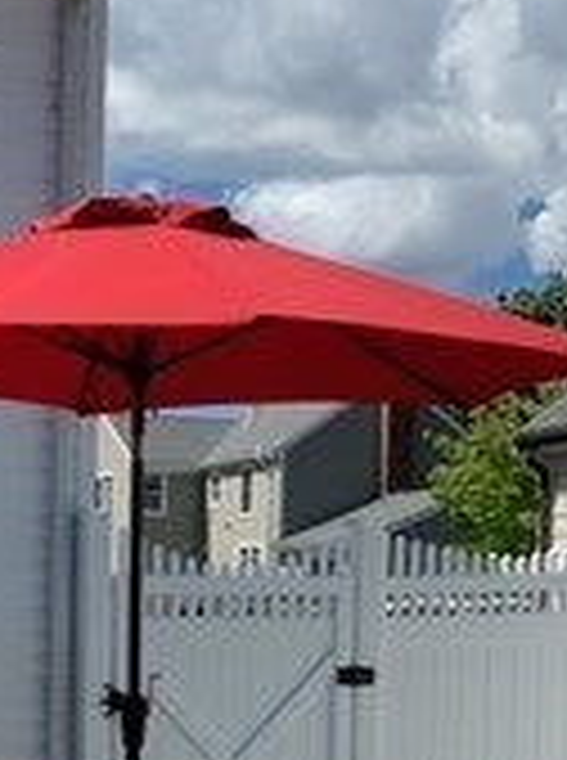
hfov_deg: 19.5
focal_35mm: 74
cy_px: 756
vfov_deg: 25.1
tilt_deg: -4.1
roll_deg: -0.1
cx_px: 58
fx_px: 1622
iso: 25
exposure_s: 1/2833
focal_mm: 4.25
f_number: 1.8
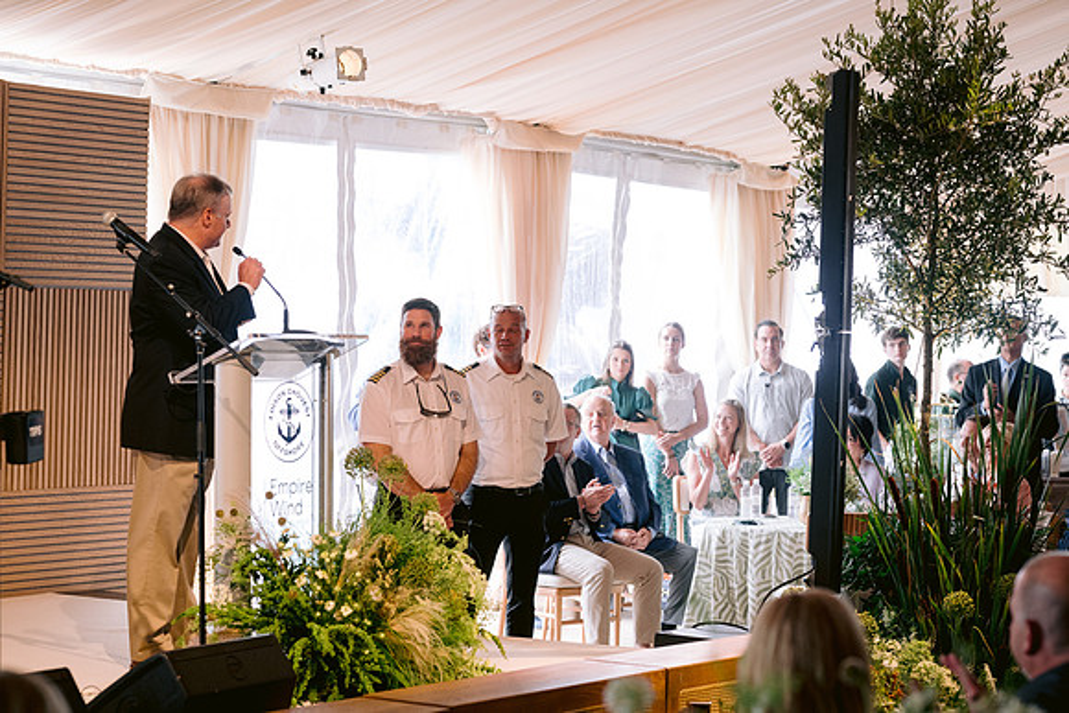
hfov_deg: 23.9
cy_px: 356
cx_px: 534
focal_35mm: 85
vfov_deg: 16.1
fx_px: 2524
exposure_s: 1/125
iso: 800
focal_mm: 85
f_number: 4
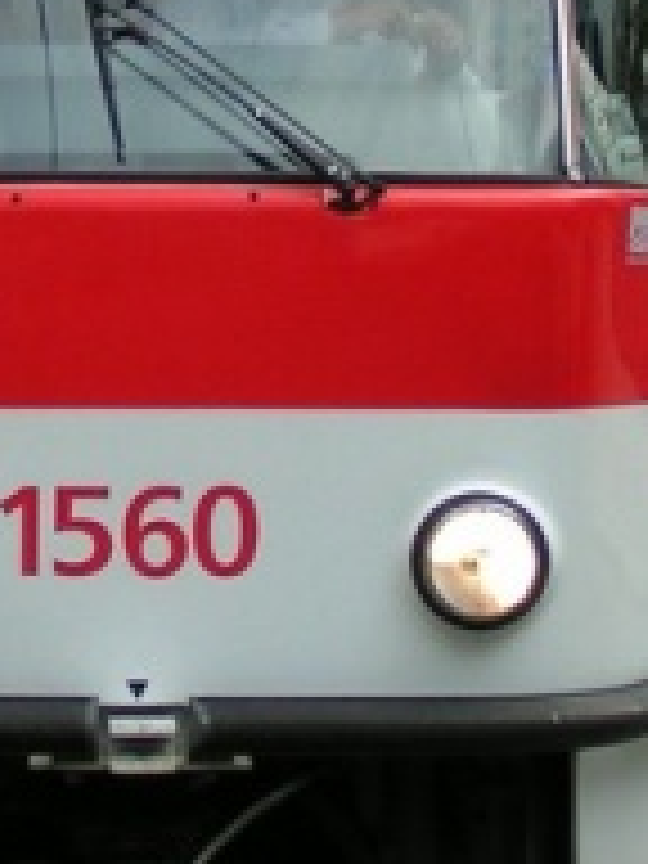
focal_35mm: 200
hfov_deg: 7.4
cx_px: 184
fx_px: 4992
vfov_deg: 9.8
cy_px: -133
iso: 50
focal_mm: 8.7
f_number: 3.5
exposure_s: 1/800
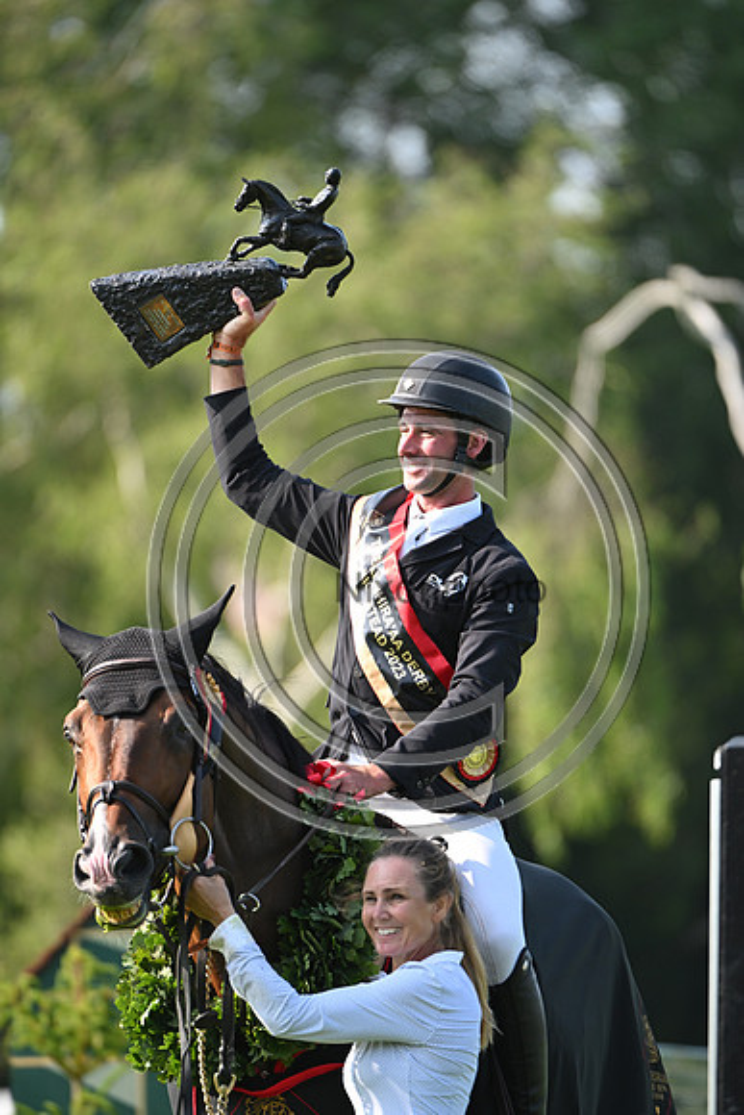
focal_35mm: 400
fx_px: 12392
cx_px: 372
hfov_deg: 3.4
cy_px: 558
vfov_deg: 5.2
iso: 720
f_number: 4.5
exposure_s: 1/1250
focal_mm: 400
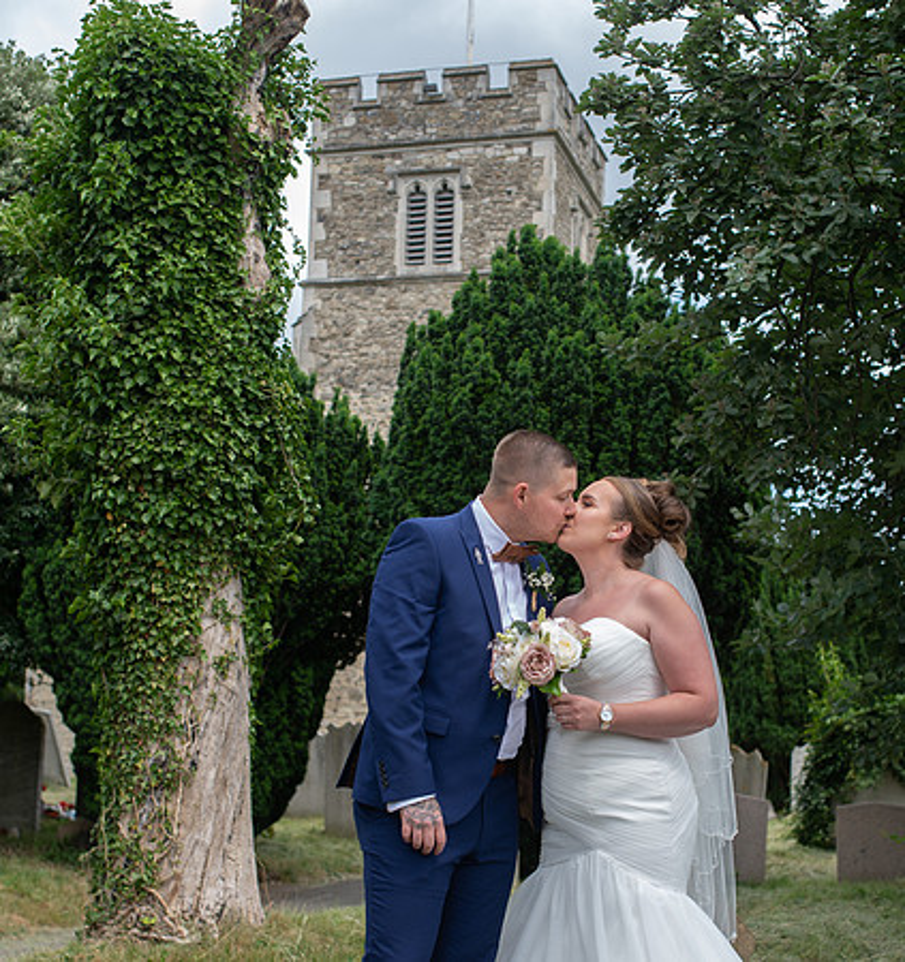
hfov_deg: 30.8
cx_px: 514
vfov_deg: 32.7
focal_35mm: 54
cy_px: 561
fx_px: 1638
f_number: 3.5
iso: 100
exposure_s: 1/500
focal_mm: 35
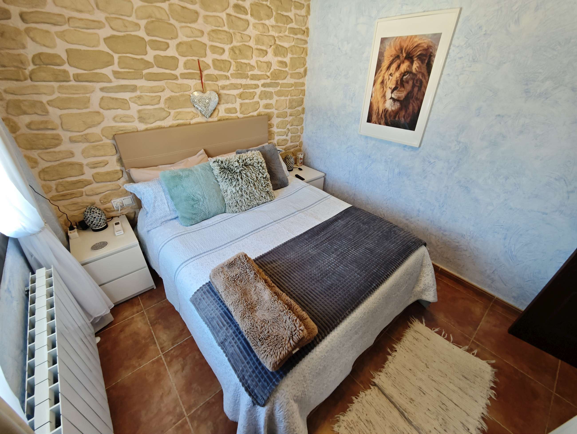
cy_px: 217
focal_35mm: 14
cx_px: 288
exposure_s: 1/51.9
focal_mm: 2.16
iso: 400
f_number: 2.2
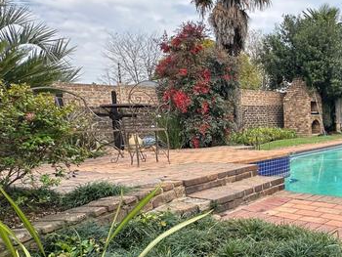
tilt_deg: -4.2
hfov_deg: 50.0
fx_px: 316
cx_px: 312
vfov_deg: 44.0
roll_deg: +1.4
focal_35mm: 32
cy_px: 155
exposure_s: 1/390
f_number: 2.2
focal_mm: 2.22
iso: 40
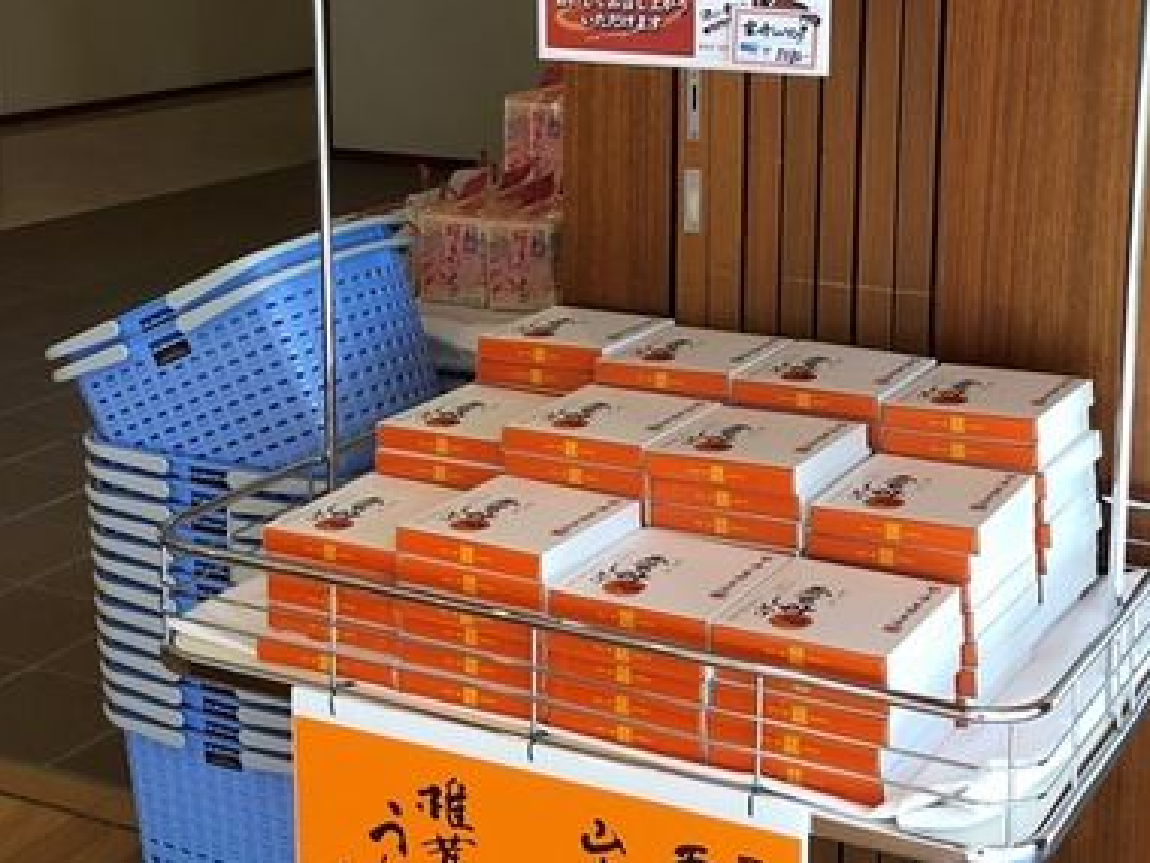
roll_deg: +0.2
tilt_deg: -10.4
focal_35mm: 60
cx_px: 649
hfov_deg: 32.1
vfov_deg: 24.2
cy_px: 241
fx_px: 1993
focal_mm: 3.99
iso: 32
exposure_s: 1/50
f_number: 1.8
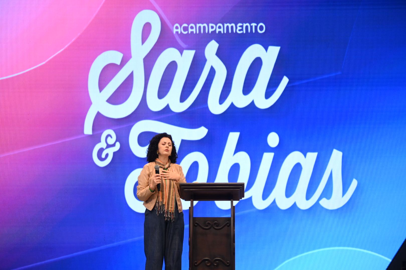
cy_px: 135
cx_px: 203
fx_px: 1692
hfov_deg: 13.7
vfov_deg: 9.1
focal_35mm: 150
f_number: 5.6
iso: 4000
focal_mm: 150
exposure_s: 1/500
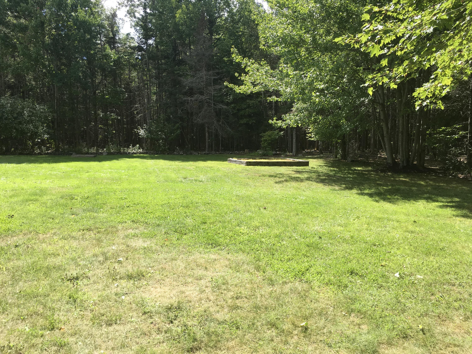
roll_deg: +0.9
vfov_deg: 48.2
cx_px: 236
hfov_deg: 61.7
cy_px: 177
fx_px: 395
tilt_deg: -4.3
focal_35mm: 29
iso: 25
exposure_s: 1/587
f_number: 2.2
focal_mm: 4.15
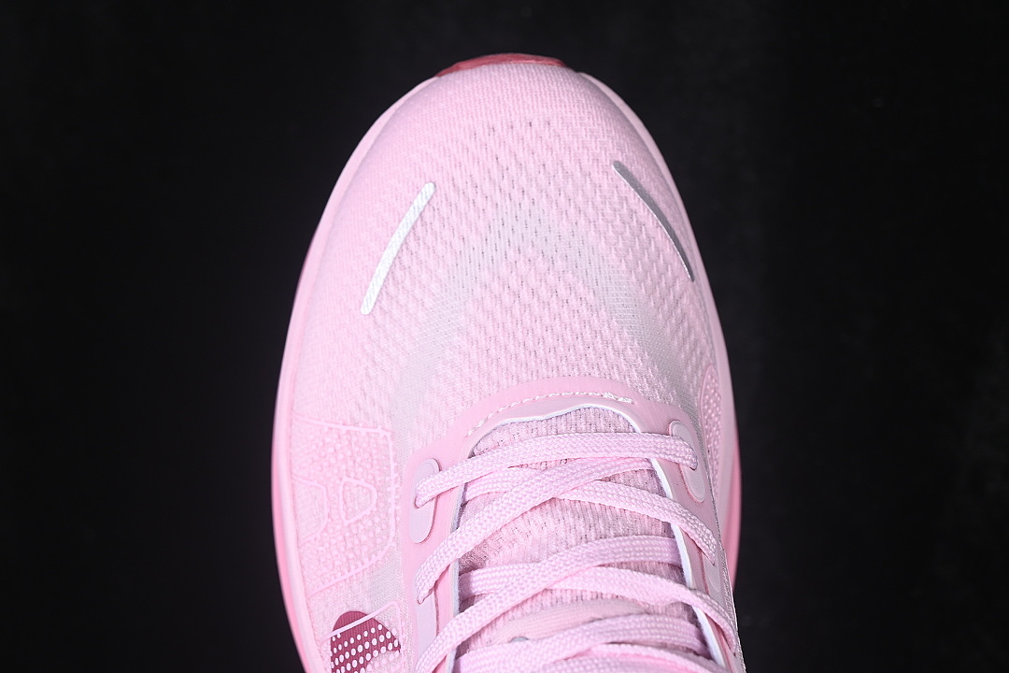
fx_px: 2102
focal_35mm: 75
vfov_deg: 18.2
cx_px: 504
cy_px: 336
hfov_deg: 27.0
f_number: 7.1
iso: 160
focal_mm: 50
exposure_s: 1/80
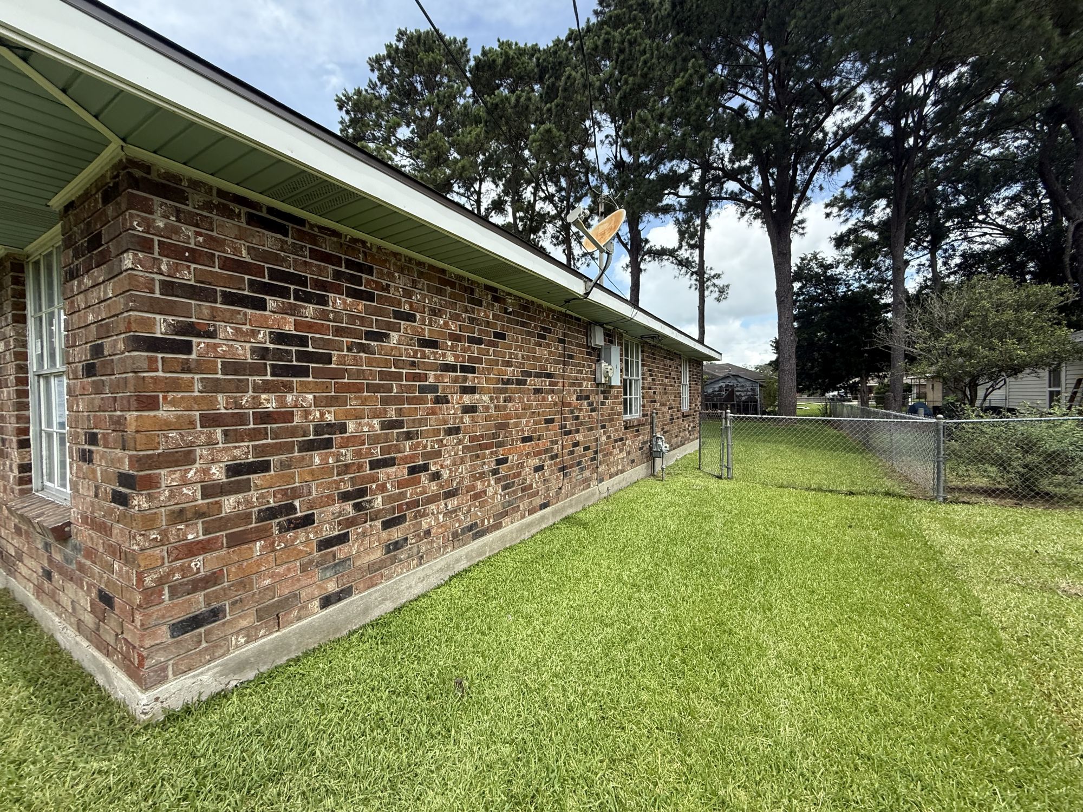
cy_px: 406
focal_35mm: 14
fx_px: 438
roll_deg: +2.5
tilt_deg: +0.7
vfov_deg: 85.7
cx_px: 542
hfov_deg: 102.1
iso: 64
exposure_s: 1/1235
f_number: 2.2
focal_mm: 2.22
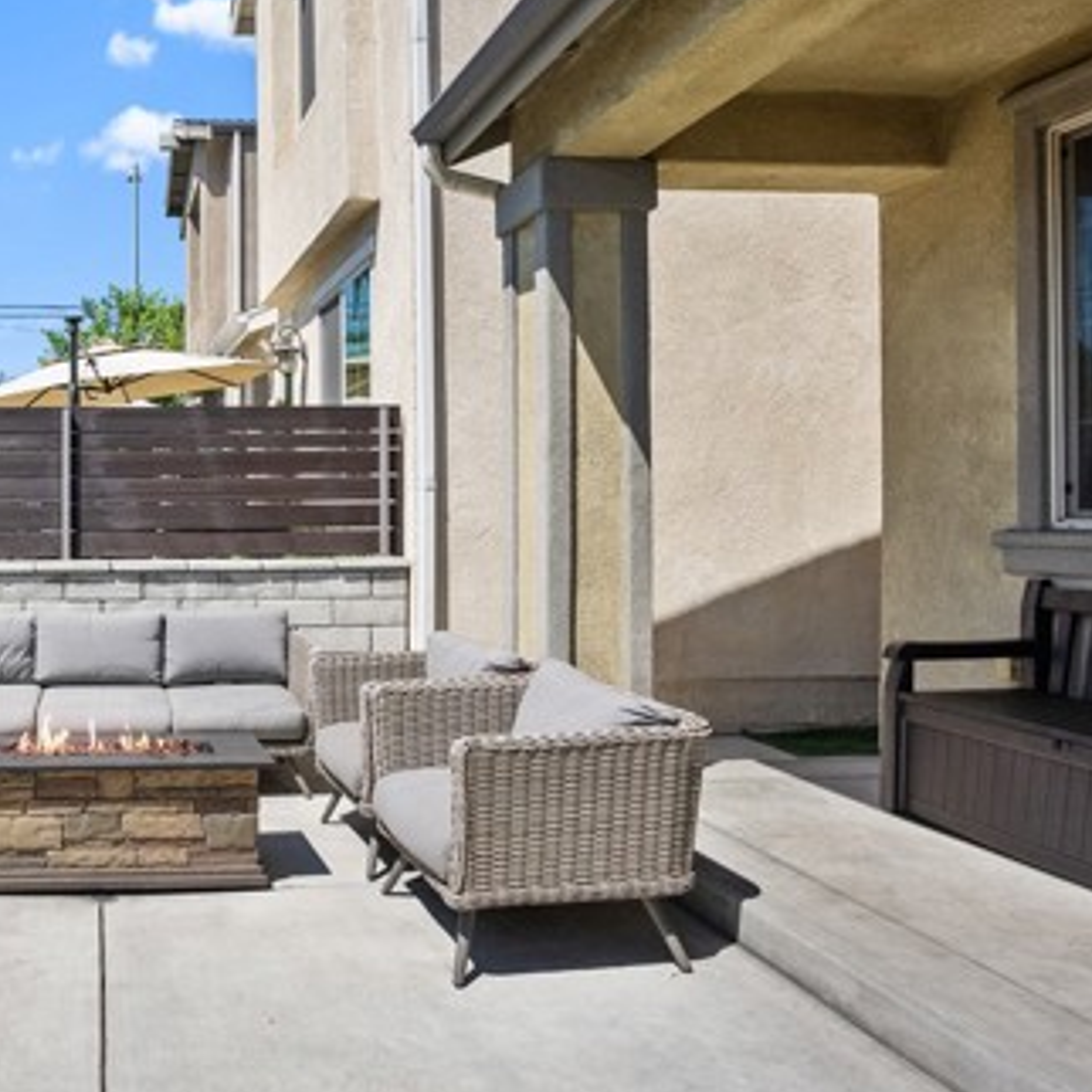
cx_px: 92
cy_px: 487
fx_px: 964
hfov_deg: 51.5
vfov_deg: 58.9
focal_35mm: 27
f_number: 8
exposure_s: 1/1250
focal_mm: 16
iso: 1250
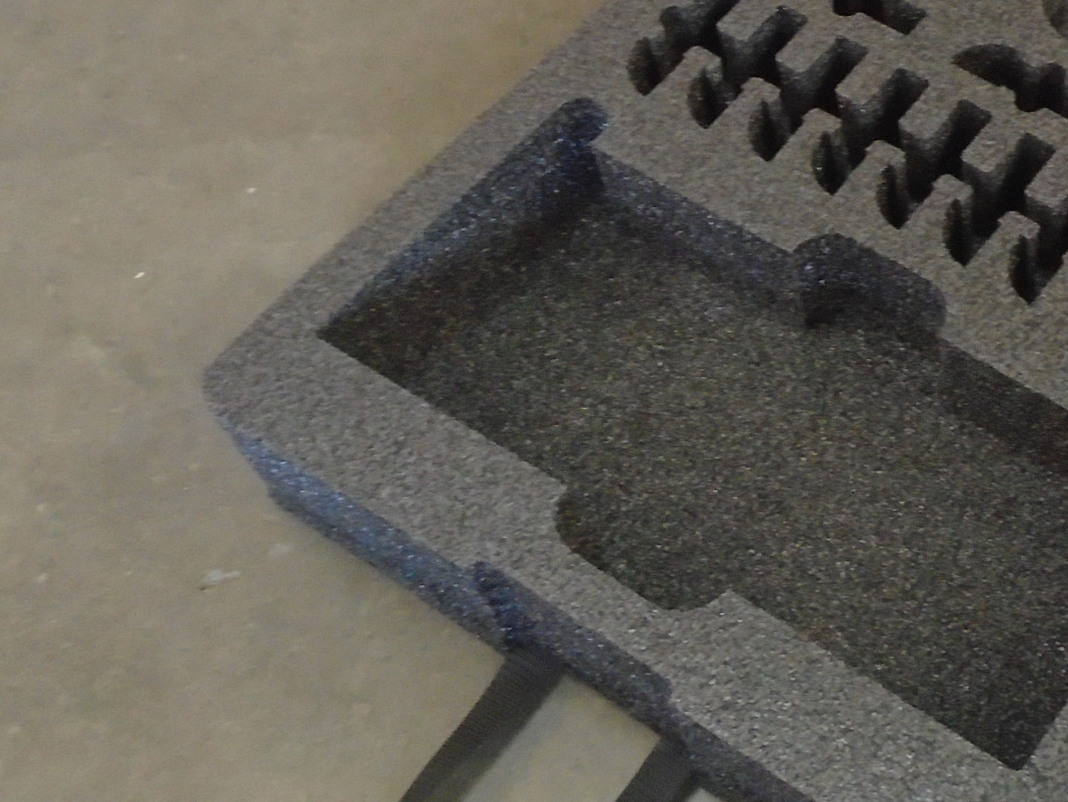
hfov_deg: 30.4
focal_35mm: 57
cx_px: 1159
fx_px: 1759
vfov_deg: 25.6
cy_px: 321
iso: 400
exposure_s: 1/13
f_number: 3.2
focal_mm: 4.6
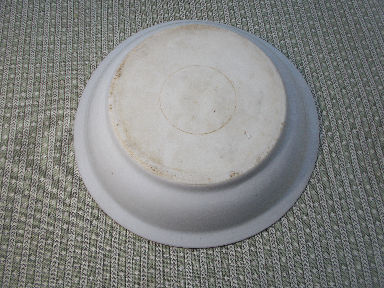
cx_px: 197
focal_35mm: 31
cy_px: 142
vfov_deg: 45.4
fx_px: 344
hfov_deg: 58.3
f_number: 3.4
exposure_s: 1/80
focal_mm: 5.3
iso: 80
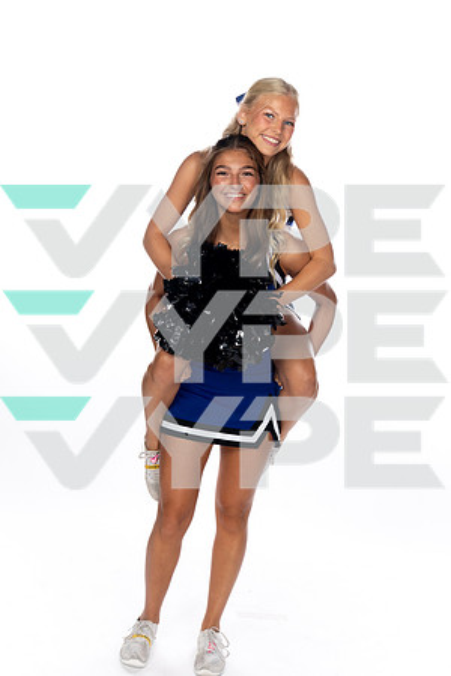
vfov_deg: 35.1
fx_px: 1071
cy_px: 338
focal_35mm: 57
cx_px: 226
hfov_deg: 23.8
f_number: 8
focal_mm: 57
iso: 640
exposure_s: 1/250
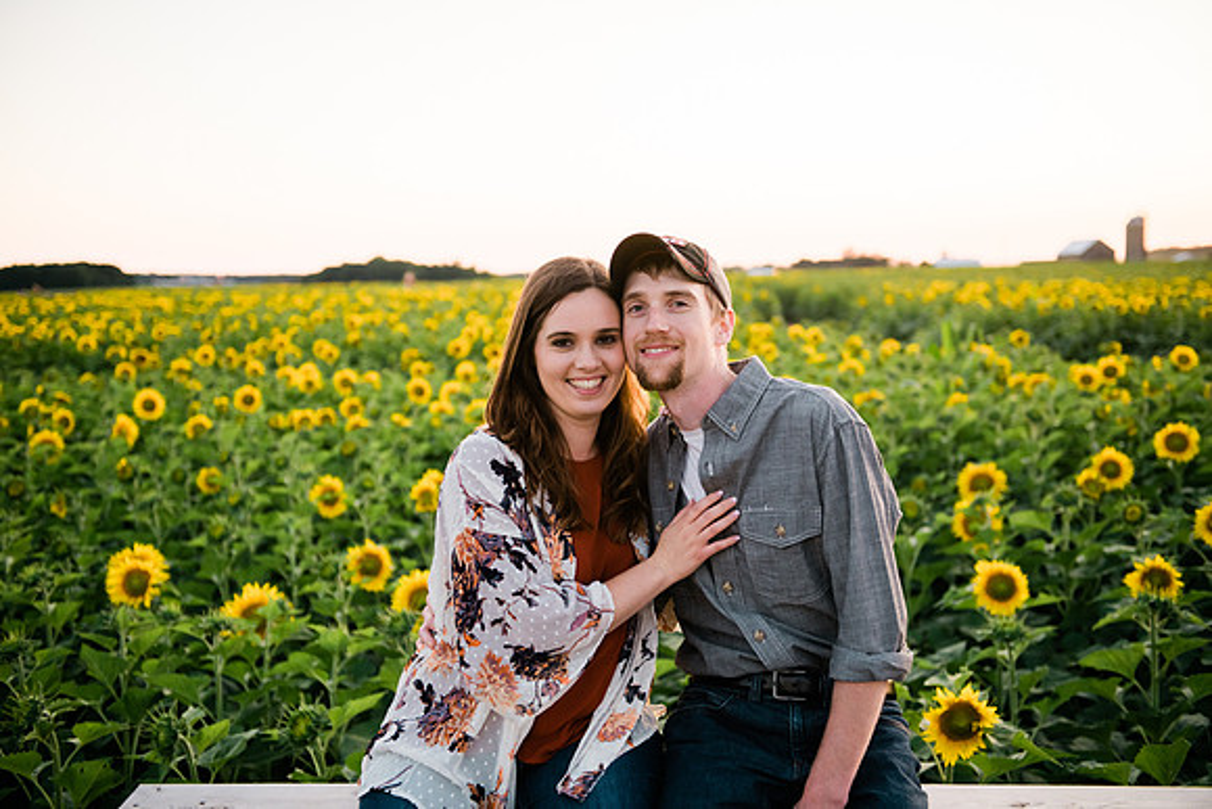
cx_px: 606
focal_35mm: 42
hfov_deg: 46.4
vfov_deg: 31.9
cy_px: 404
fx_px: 1414
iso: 400
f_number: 2.8
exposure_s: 1/640
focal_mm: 42
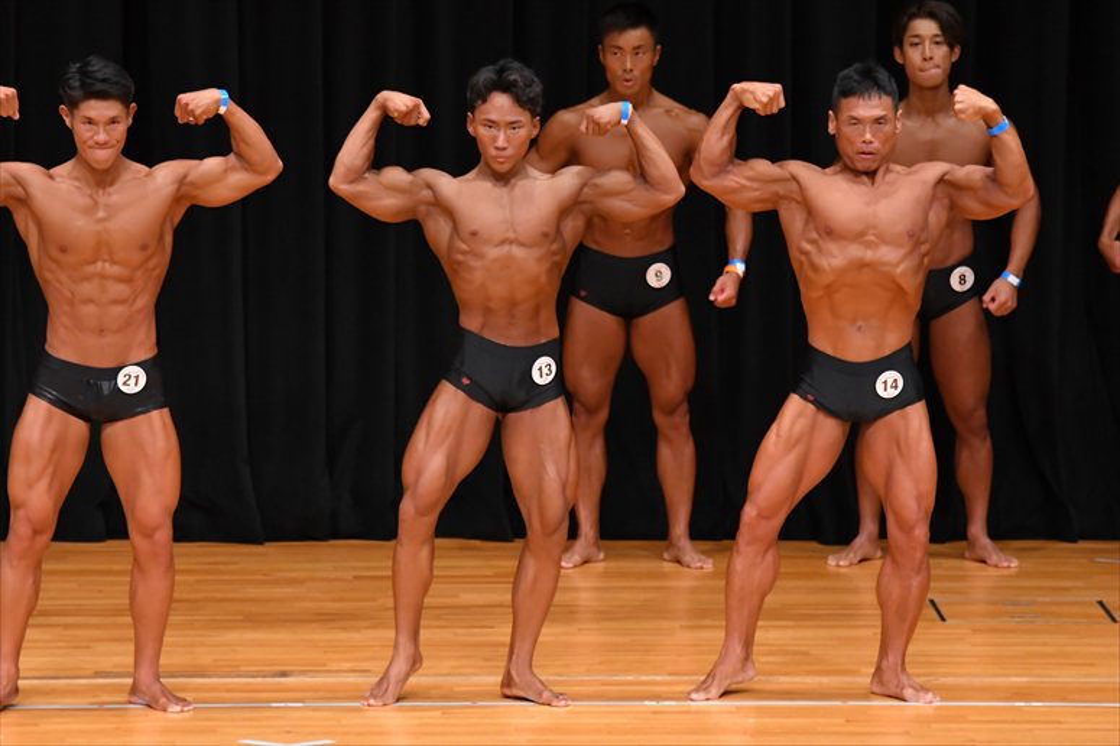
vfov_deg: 4.8
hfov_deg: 7.2
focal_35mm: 285
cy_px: 373
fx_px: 8862
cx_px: 560
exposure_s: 1/400
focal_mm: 190
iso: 4000
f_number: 5.6
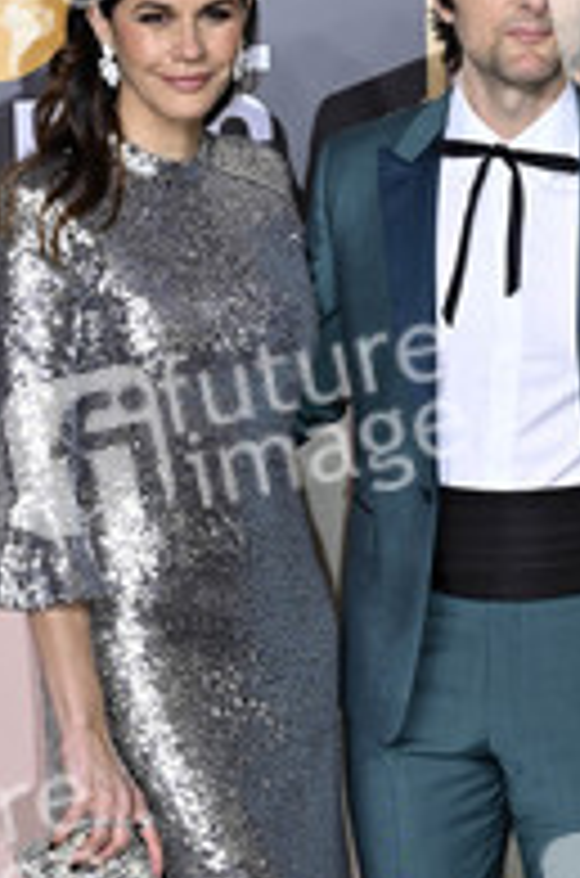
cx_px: 364
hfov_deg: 9.2
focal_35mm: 148
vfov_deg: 13.9
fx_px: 3596
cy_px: 657
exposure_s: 1/200
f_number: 8
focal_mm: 72
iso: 400
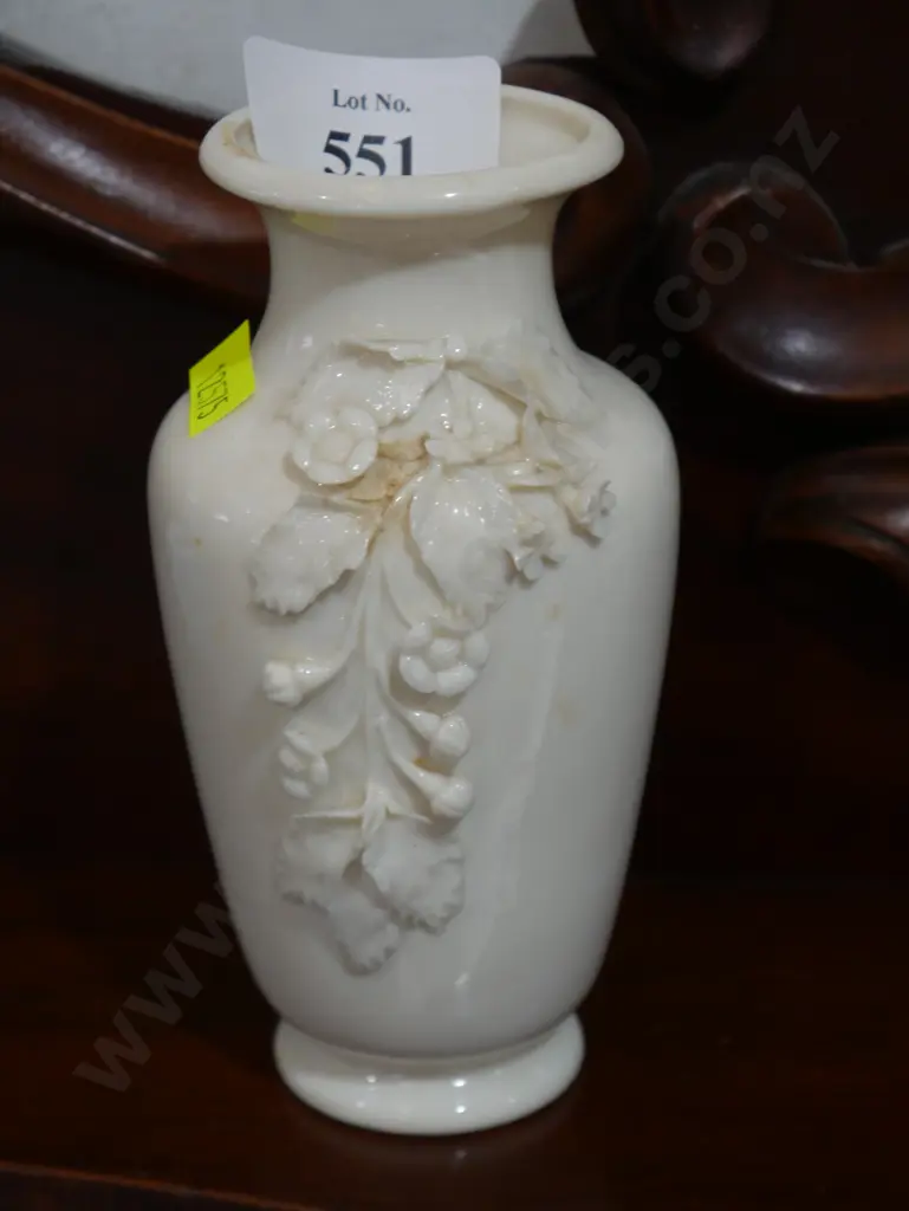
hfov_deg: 17.6
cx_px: 454
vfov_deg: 23.3
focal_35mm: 84
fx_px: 2939
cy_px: 606
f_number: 5.6
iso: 800
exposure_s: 1/100
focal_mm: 42
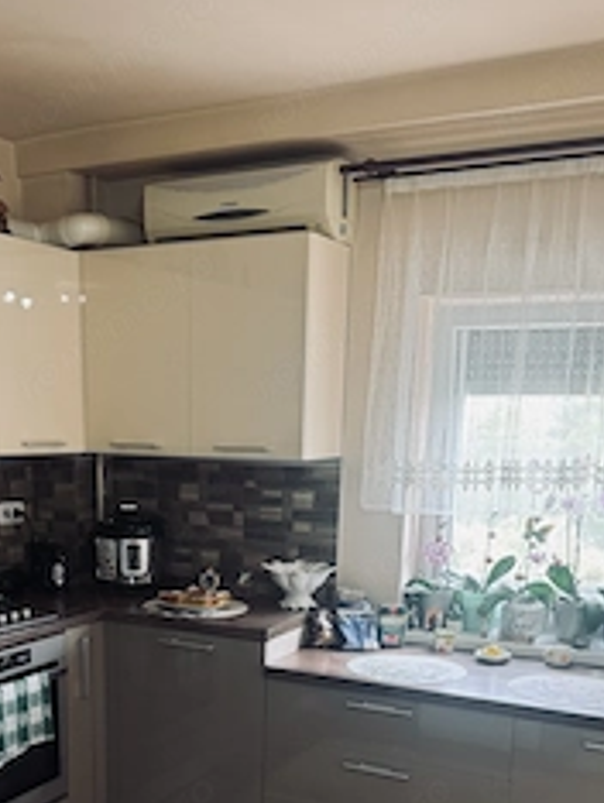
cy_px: 642
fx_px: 952
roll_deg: -0.5
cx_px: 240
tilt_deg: -12.8
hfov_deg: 35.1
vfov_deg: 43.6
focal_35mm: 41
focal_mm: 6.76
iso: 160
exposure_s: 1/50
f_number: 1.78
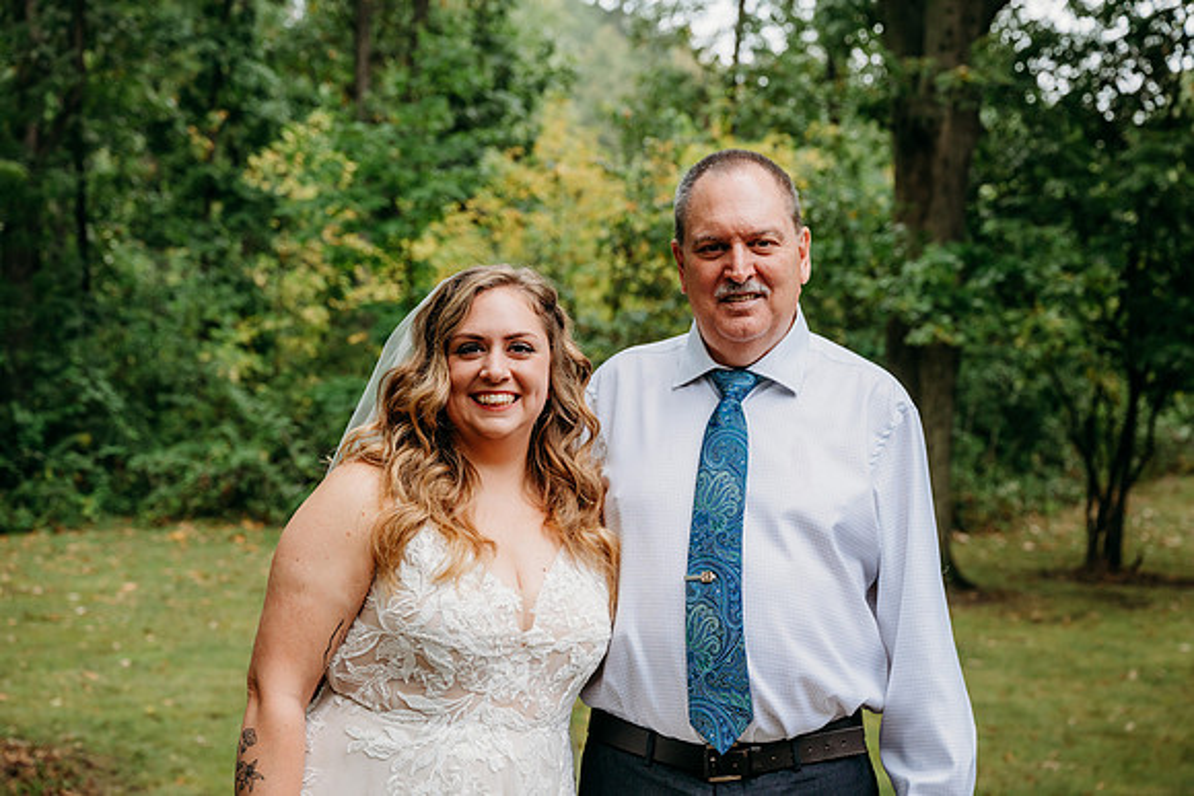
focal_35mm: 67
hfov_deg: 30.0
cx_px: 597
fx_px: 2229
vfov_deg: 20.3
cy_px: 365
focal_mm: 62
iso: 200
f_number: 5
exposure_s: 1/400
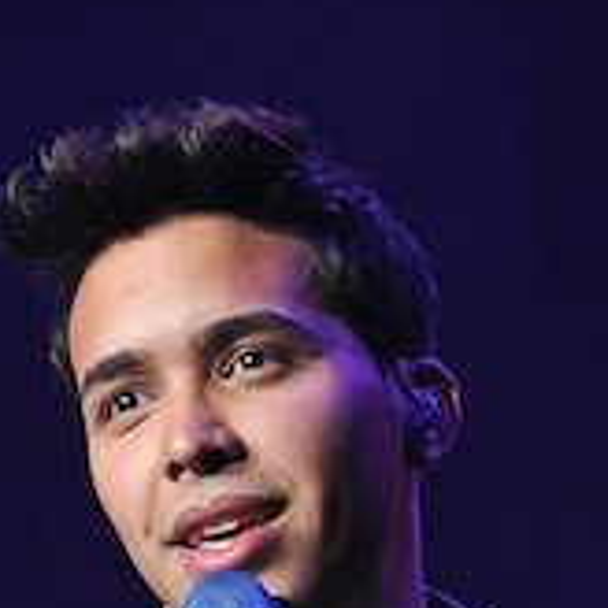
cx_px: 93
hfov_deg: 4.5
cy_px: 606
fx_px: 7790
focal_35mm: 392
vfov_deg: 4.5
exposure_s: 1/500
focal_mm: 130
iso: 1600
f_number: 3.2
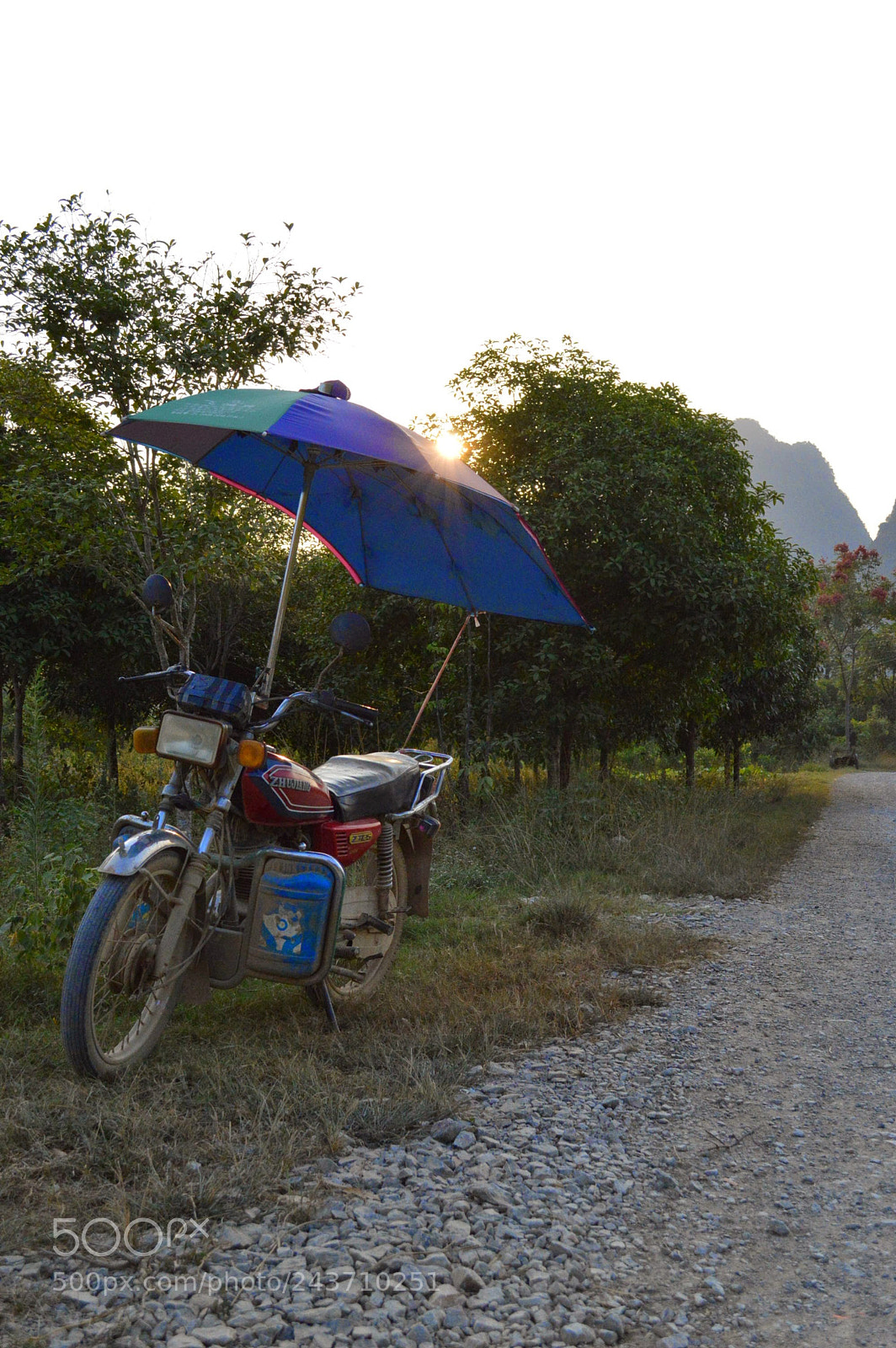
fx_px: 1458
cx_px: 448
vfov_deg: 49.6
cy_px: 674
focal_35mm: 39
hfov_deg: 34.2
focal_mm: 26
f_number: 5.6
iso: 1600
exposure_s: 1/2500
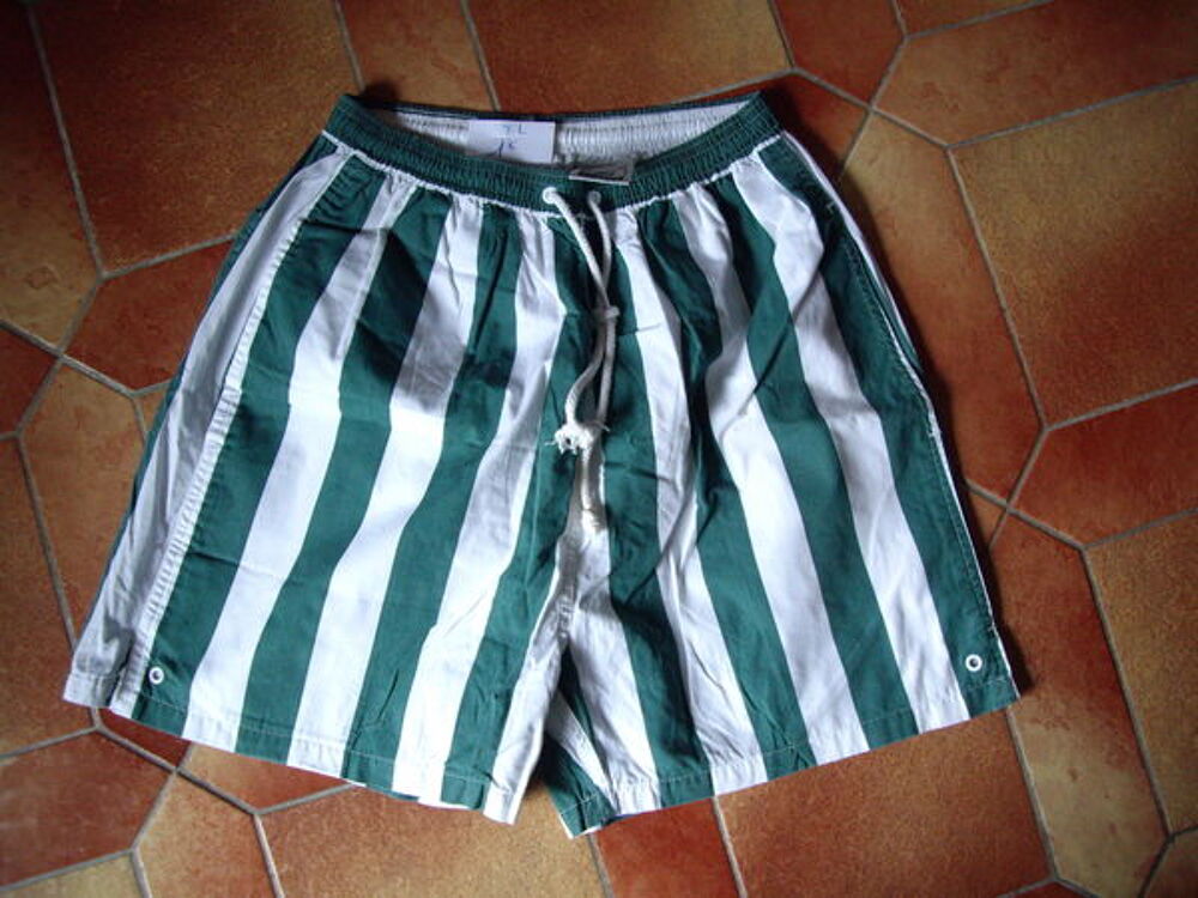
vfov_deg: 37.7
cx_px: 599
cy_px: 449
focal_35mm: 38
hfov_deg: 49.0
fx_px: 1315
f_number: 2.7
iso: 200
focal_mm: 6.2
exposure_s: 1/50
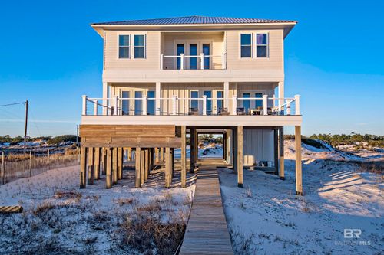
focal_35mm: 28
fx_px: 299
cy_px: 128
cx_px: 192
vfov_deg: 46.4
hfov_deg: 65.5
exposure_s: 1/60
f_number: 13
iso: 200
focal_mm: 28
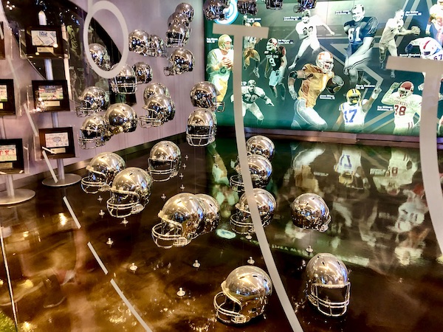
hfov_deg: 63.4
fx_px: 358
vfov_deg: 49.7
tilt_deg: -14.9
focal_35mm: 28
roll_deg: +0.0
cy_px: 166
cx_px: 222
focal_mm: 4
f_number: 1.8
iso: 64
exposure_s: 1/15
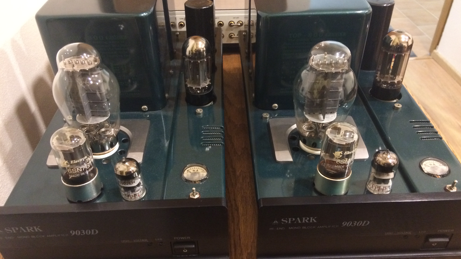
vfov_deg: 36.6
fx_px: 391
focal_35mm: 32
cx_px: 232
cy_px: 154
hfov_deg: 61.0
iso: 320
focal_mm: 4.15
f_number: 2.2
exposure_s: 1/17
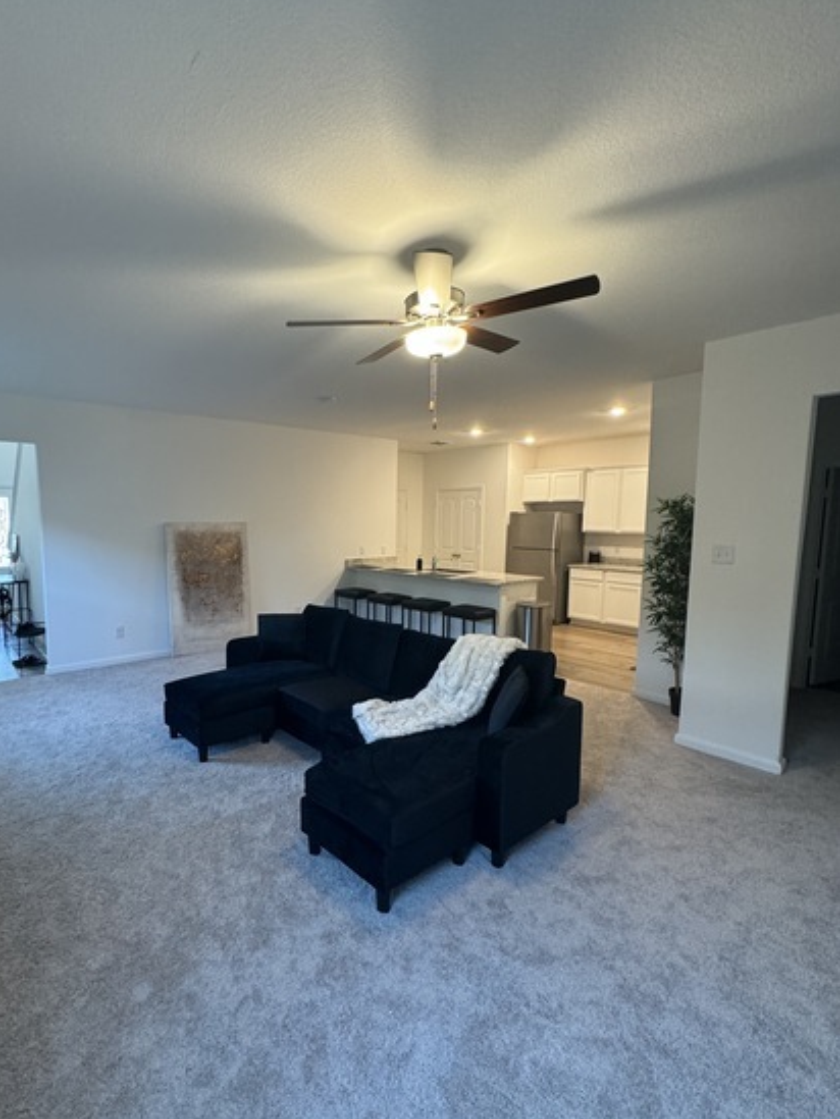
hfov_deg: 73.9
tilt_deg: -5.8
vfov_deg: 91.0
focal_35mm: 17
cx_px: 334
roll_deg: +0.3
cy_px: 574
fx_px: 550
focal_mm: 2.22
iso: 400
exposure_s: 1/60
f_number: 2.2
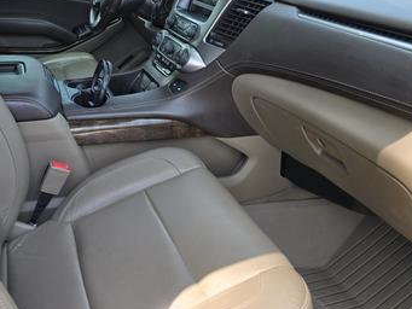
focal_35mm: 34
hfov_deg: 52.6
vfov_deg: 40.9
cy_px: 87
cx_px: 129
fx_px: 405
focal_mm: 6.3
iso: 25
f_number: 1.7
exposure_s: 1/180
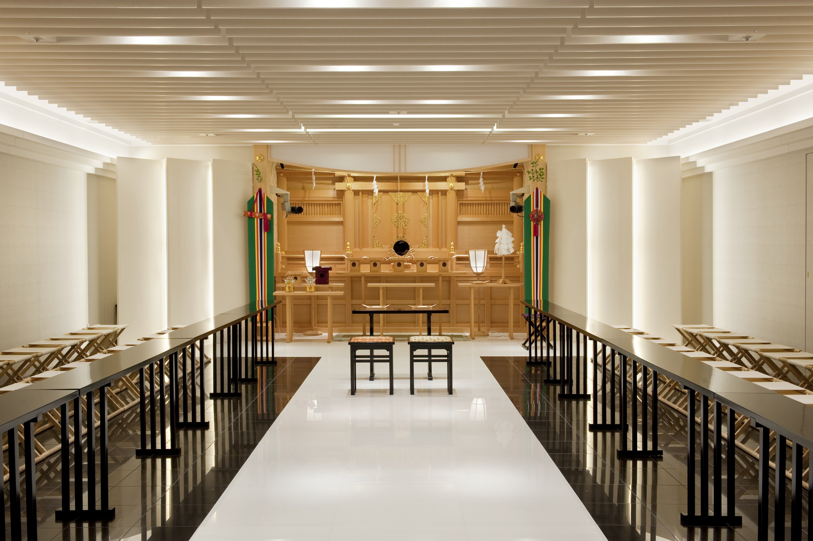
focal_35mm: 35
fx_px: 790
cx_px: 406
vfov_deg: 37.8
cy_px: 270
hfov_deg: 54.5
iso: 400
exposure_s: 1/6
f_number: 11
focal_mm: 35
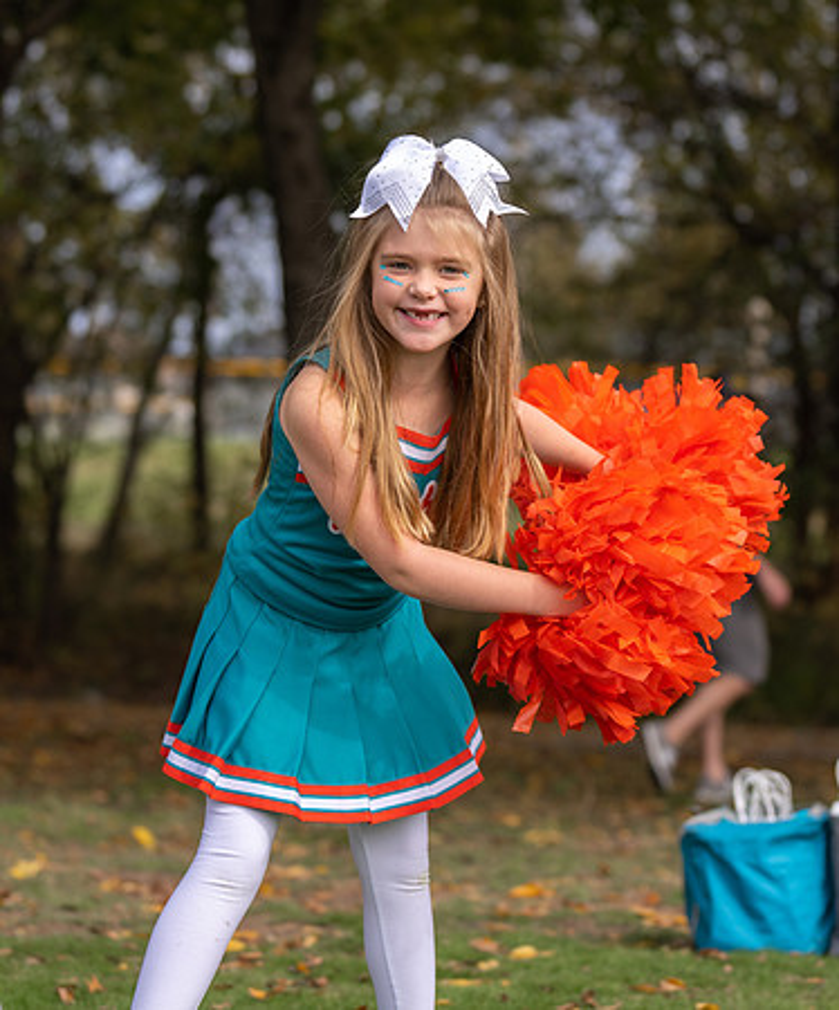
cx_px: 392
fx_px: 3977
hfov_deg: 12.0
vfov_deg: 14.4
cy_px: 328
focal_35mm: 131
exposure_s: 1/1600
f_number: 2.8
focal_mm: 70
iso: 100
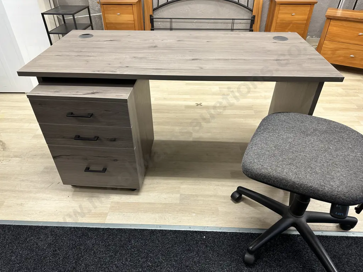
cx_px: 182
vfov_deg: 56.8
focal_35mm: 24
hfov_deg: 71.6
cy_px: 136
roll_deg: +0.2
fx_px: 252
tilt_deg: -37.2
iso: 125
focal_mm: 6.86
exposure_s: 1/50
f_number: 1.78
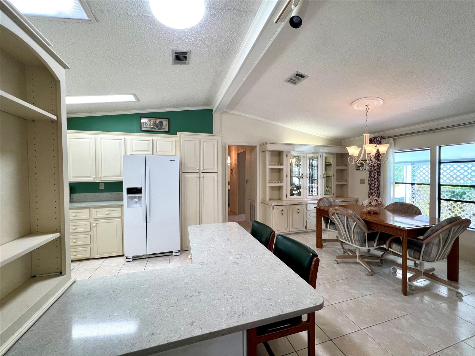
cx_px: 238
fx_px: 178
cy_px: 178
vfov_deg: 89.9
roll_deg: +0.5
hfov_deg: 106.2
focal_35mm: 13
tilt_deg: -1.5
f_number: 1.8
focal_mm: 1.57
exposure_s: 1/120
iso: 125
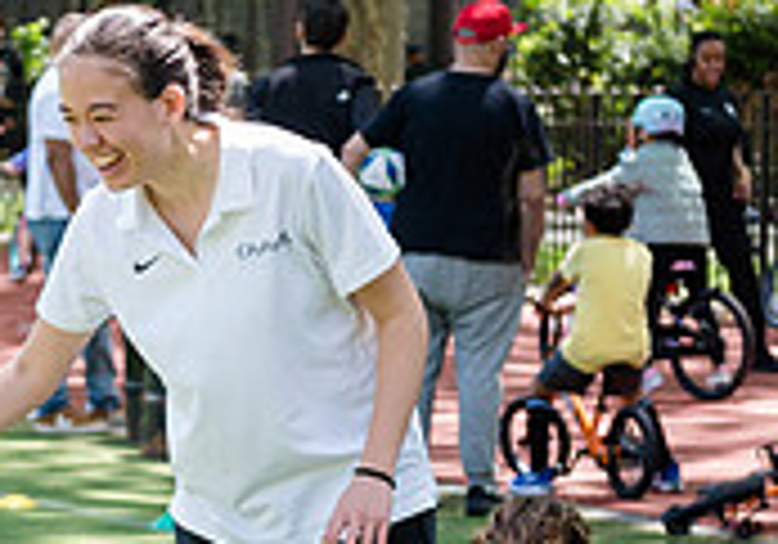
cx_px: 103
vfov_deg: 6.2
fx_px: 5025
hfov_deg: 8.8
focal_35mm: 229
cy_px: 359
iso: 200
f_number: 3.5
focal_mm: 60
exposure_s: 1/320
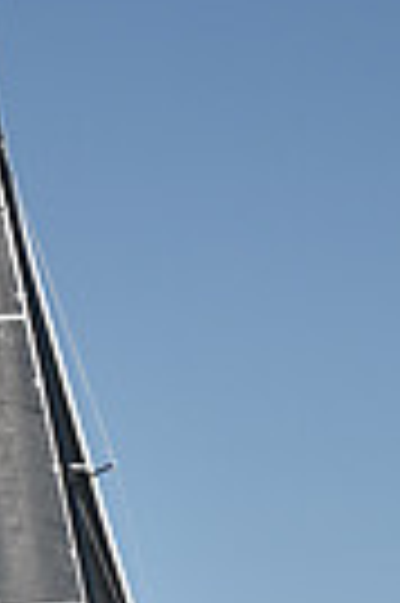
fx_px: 5948
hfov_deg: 3.9
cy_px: 950
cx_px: 240
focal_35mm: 356
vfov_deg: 5.7
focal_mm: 82
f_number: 2.8
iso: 250
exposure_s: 1/1250
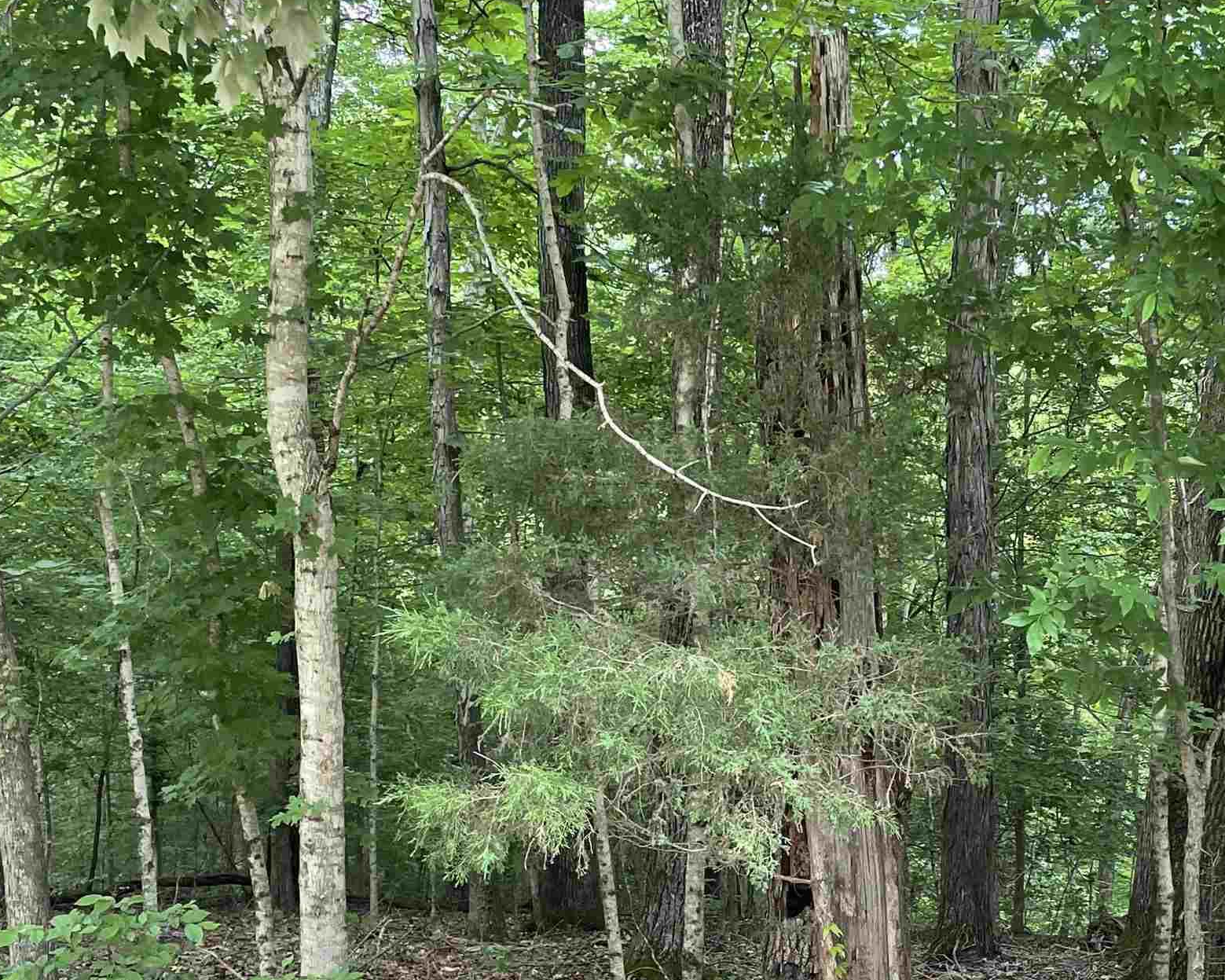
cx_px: 823
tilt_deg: -9.5
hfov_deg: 36.9
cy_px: 885
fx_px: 1813
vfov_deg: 29.0
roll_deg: +0.2
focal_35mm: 50
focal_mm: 4.2
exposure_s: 1/121
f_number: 1.6
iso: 100
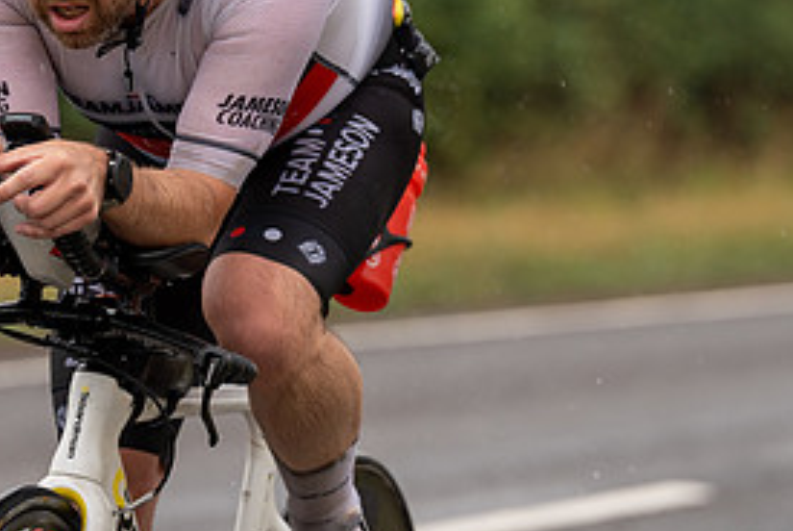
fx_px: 8732
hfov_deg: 5.2
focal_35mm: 396
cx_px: 72
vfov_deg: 3.5
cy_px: 137
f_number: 4
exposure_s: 1/1000
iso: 100
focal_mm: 188
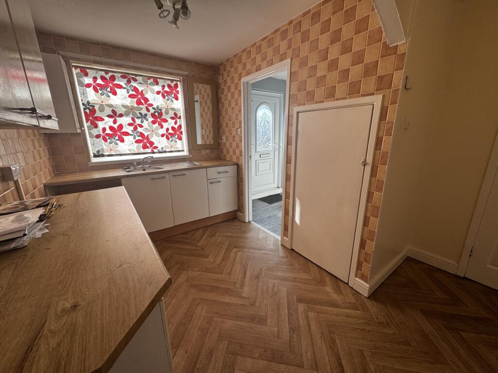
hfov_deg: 102.1
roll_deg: +1.4
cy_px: 186
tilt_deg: -15.4
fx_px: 201
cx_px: 249
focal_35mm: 14
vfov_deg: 85.7
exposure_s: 1/100
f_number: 2.2
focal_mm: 2.22
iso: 50
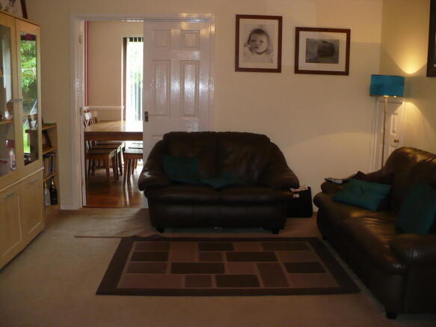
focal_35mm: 37
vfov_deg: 38.7
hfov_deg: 50.1
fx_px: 466
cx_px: 218
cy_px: 164
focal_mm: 6.1
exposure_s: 1/30
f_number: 2.8
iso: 200
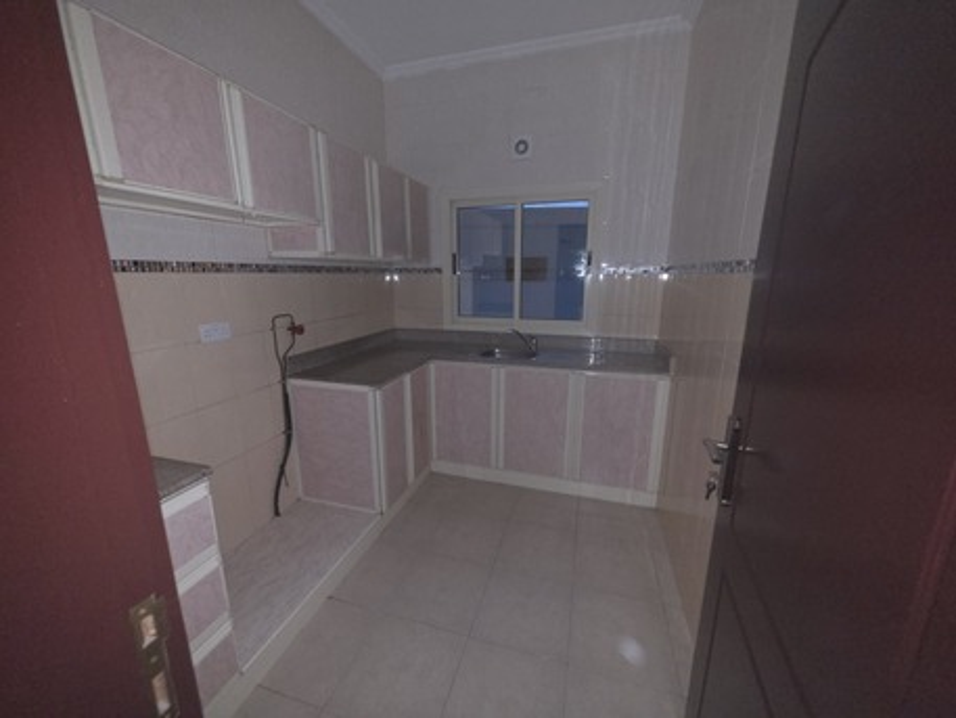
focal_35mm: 13
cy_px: 359
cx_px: 478
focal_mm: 2.2
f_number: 1.9
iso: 400
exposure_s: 1/30
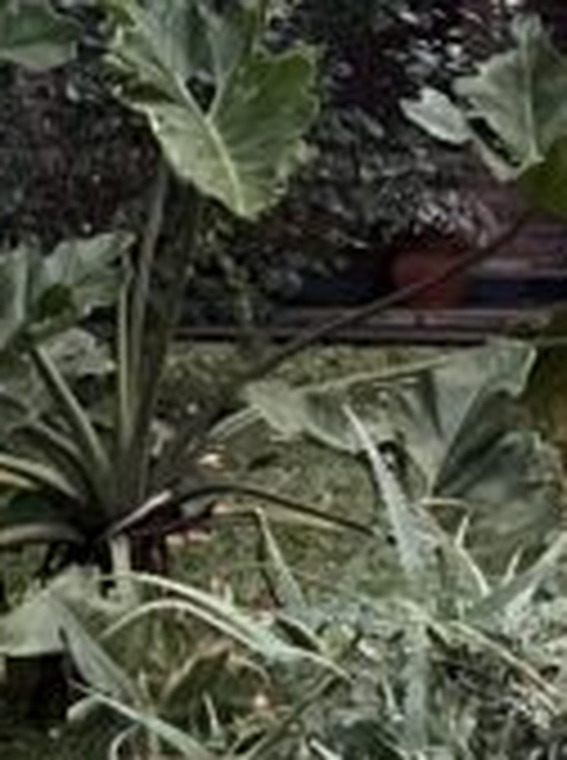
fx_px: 3464
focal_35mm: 158
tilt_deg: -6.4
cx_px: 1094
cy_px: 499
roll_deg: -0.2
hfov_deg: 8.9
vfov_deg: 12.5
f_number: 1.6
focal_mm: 5.1
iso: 500
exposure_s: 1/25
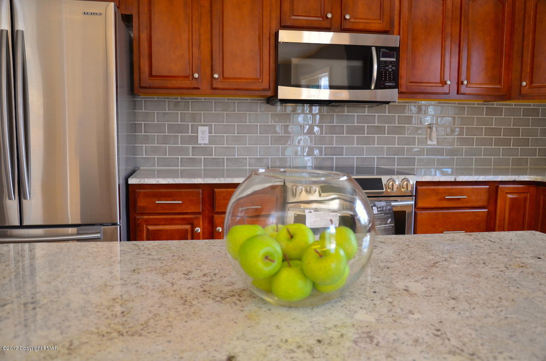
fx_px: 500
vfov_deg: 39.8
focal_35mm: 33
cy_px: 180
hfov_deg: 57.3
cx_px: 273
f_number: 5
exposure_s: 1/100
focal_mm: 22
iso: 400
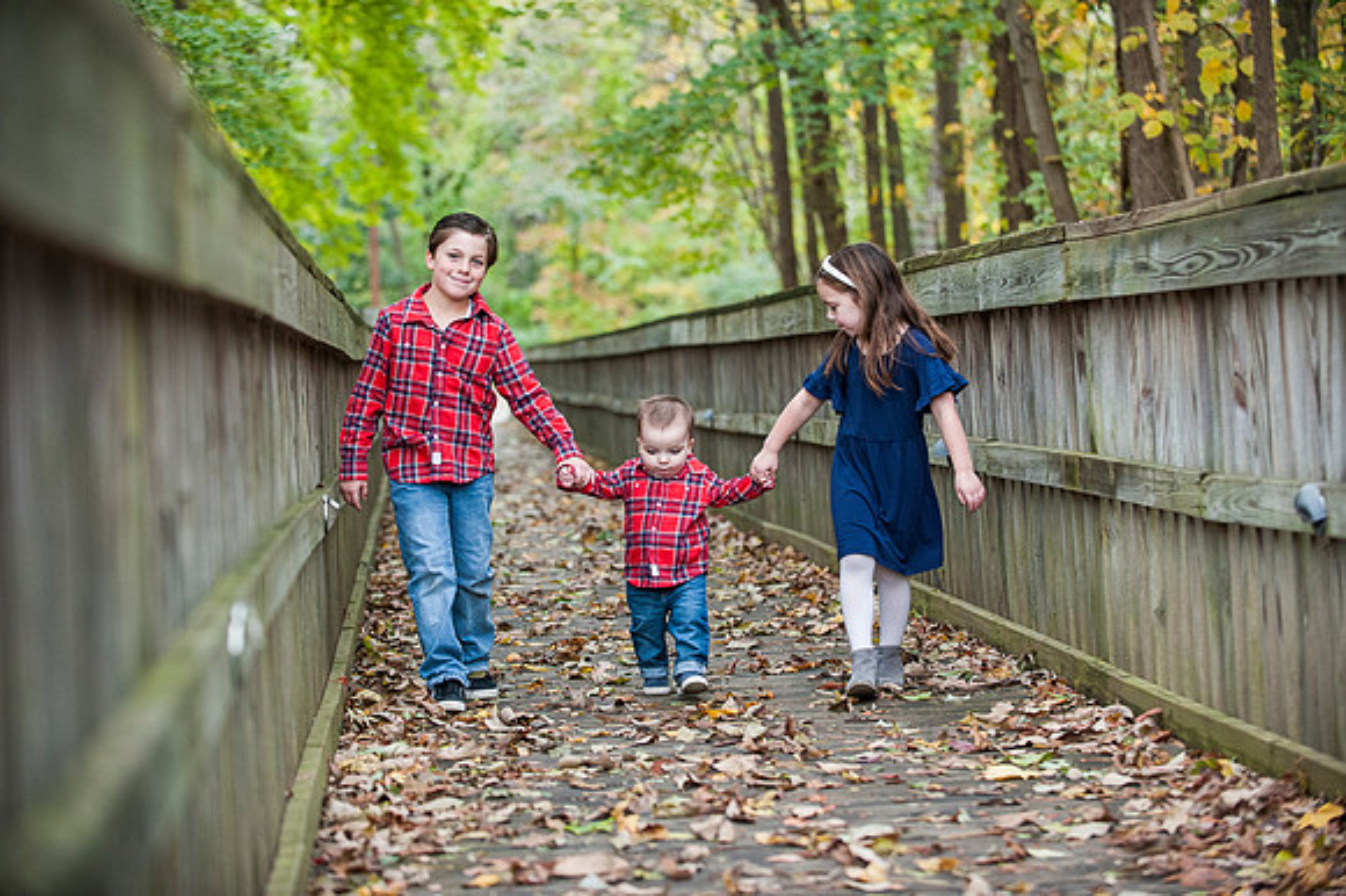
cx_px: 673
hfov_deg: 22.6
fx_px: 3363
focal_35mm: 90
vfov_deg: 15.2
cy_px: 448
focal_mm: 90
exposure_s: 1/400
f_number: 3.2
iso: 2000
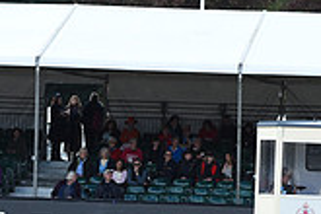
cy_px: 78
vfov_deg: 4.3
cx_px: 549
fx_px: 2817
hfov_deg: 6.4
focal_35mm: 316
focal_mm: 90
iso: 720
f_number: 5
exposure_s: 1/1600
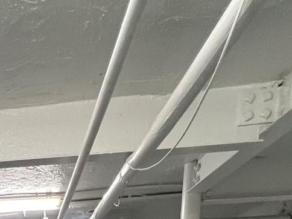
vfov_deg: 18.6
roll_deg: +1.0
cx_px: -77
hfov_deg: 29.1
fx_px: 464
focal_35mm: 55
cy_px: 424
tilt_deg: -10.2
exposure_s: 1/120
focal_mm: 1.57
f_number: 1.8
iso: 200
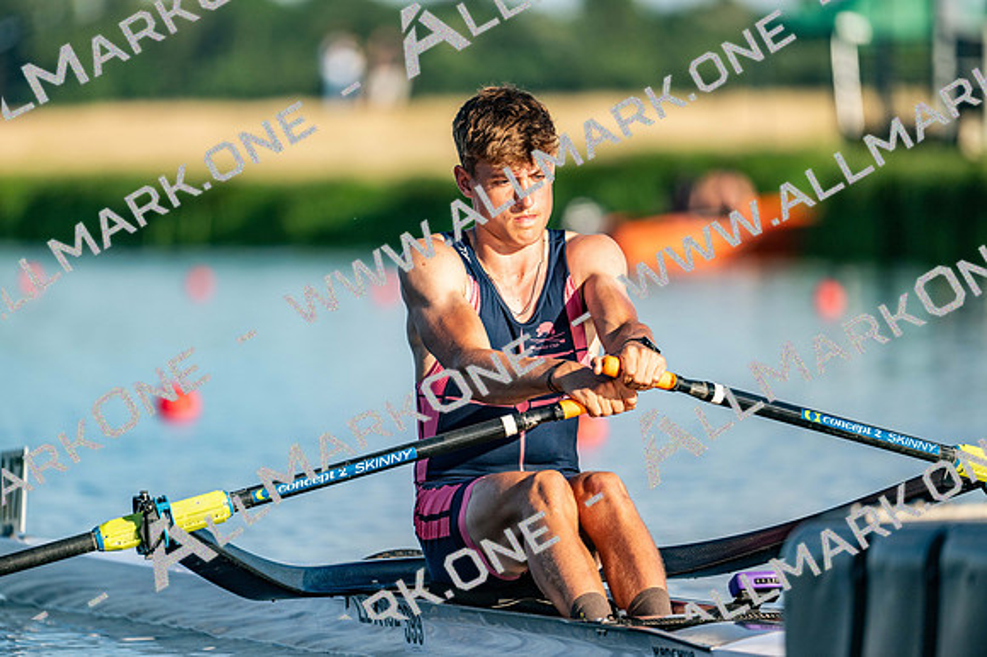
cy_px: 328
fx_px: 10962
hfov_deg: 5.2
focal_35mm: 400
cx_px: 494
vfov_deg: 3.4
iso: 320
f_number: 4.5
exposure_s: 1/2500
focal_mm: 400
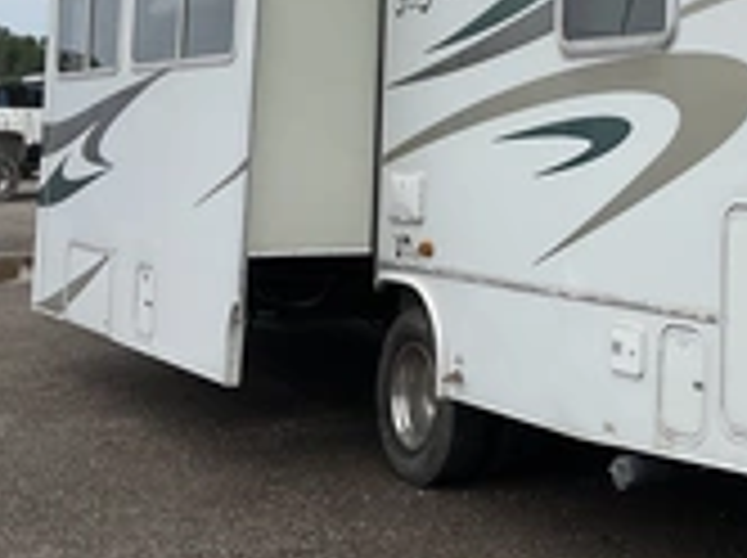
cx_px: 774
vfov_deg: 20.5
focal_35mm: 70
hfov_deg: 26.1
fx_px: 1508
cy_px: 50
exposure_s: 1/2058
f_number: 1.8
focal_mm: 3
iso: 25
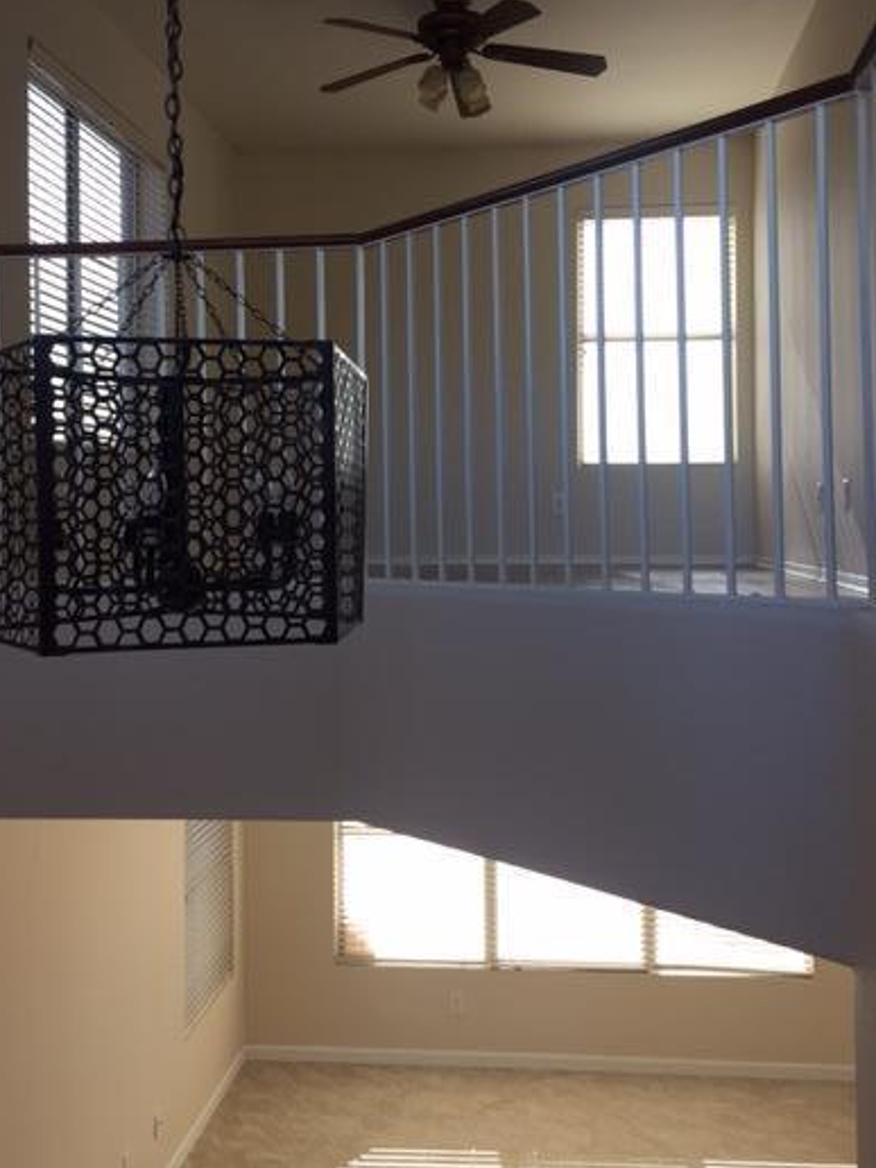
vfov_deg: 51.2
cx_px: 441
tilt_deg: +0.7
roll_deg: +0.6
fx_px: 1215
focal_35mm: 36
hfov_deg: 39.7
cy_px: 500
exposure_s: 1/120
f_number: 2.2
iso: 40
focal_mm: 4.15
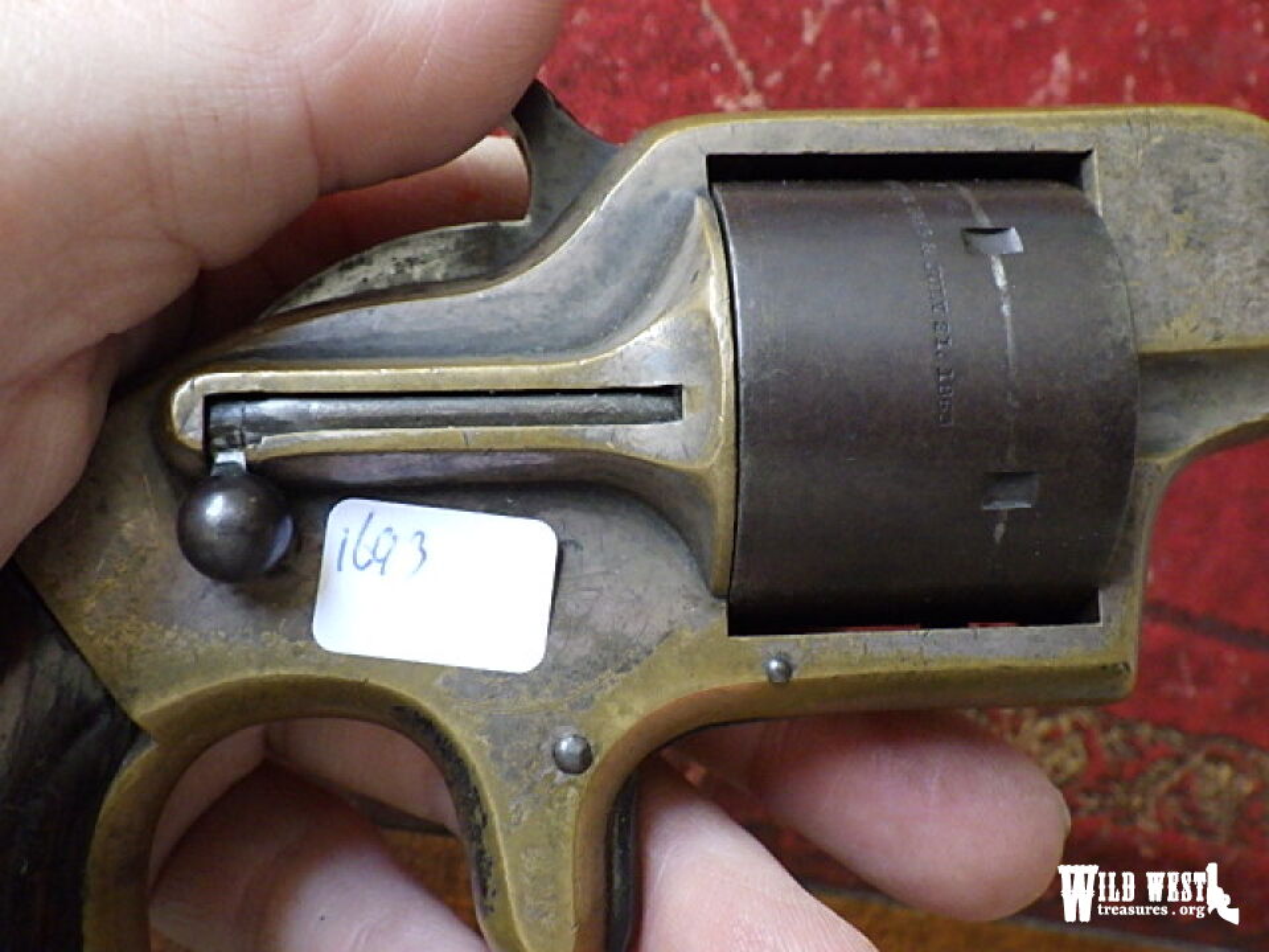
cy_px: 476
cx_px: 634
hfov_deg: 54.0
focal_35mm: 34
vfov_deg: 41.8
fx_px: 1246
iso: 1000
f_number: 3.8
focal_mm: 6.1
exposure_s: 1/50
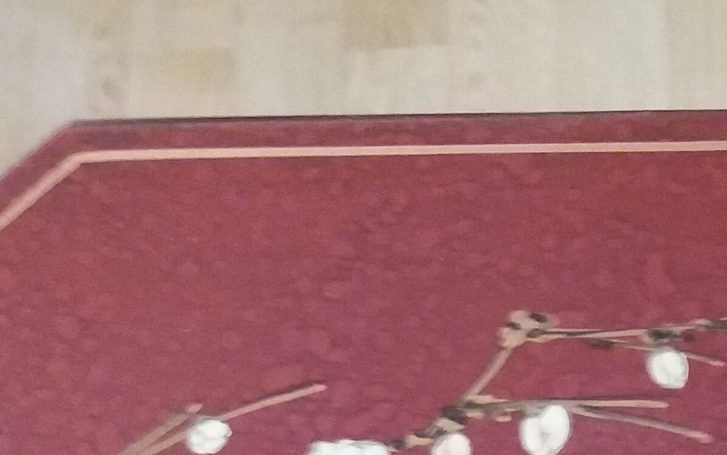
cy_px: 828
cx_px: 655
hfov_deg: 20.0
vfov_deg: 11.8
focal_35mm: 102
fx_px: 2021
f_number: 1.9
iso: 500
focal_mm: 3.7
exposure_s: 1/17
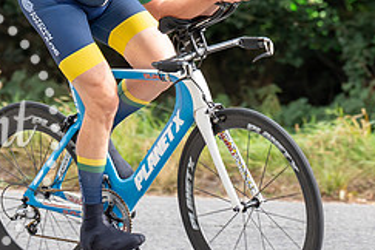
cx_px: 158
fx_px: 4198
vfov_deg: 3.4
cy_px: -4
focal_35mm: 403
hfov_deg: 5.1
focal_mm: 116
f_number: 4
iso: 400
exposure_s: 1/1000
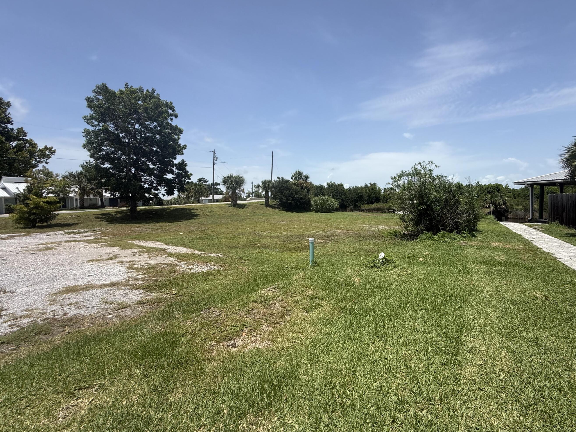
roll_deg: +0.9
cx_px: 329
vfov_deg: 78.1
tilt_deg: -1.6
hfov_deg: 93.9
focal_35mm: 16
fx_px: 266
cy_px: 211
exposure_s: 1/2841
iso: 50
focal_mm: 2.22
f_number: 2.2
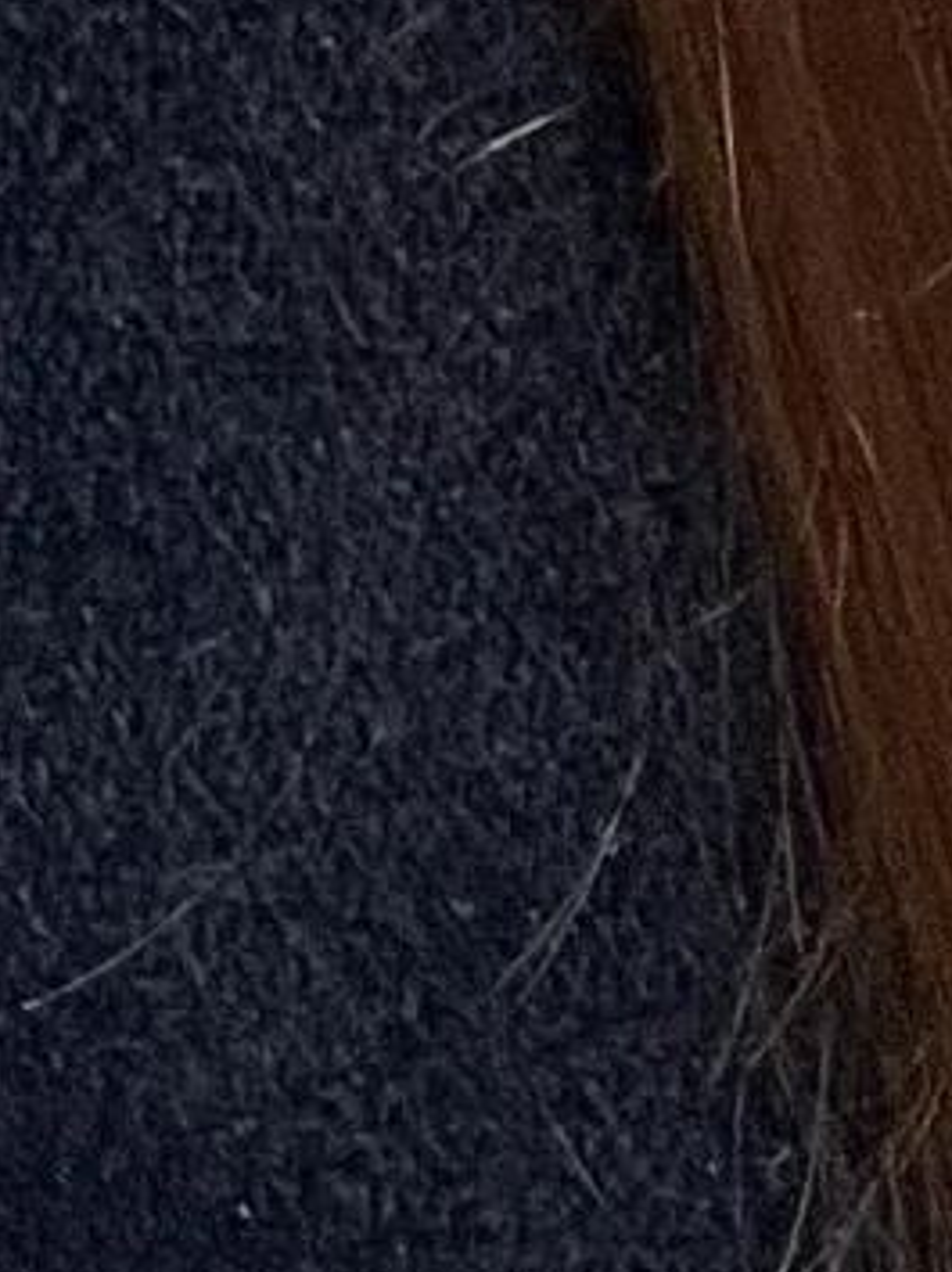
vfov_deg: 7.4
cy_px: -3245
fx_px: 7967
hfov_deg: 6.6
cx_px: -1164
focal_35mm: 217
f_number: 2.2
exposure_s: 1/88
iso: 100
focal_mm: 2.7
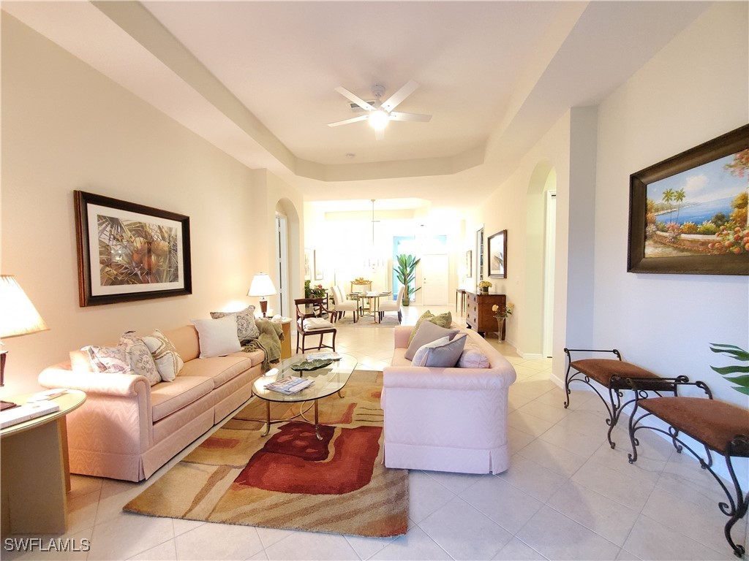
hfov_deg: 106.2
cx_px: 374
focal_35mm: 13
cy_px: 280
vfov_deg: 89.9
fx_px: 281
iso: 800
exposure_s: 1/30
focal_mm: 1.8
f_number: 2.2
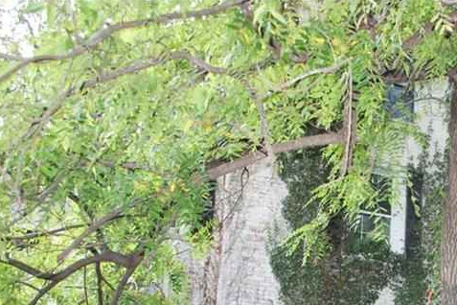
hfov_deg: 32.2
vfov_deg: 22.2
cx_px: 441
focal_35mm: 58
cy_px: 326
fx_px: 736
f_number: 3.5
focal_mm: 18
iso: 560
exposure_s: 1/60
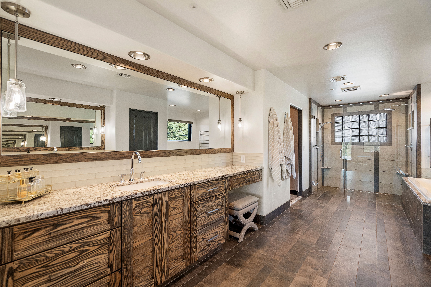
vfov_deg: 73.7
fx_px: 192
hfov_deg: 96.7
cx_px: 216
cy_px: 144
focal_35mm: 16
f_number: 5.6
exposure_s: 1/80
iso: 640
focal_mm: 16
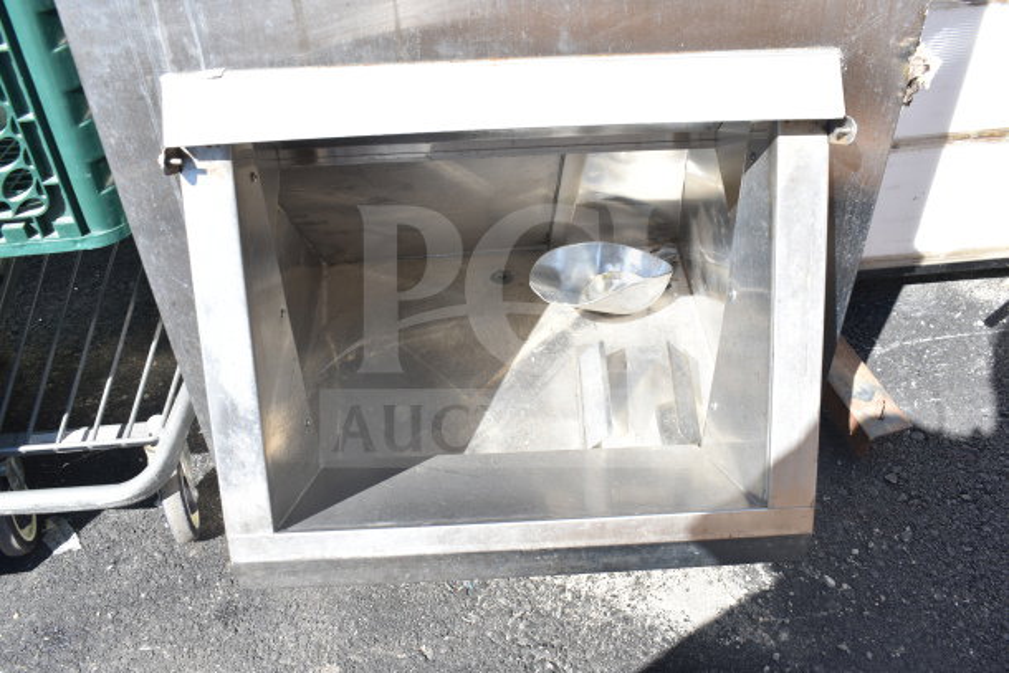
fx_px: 883
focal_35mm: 32
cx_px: 504
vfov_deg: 41.7
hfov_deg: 59.5
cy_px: 336
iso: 200
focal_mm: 21
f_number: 7.1
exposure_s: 1/160
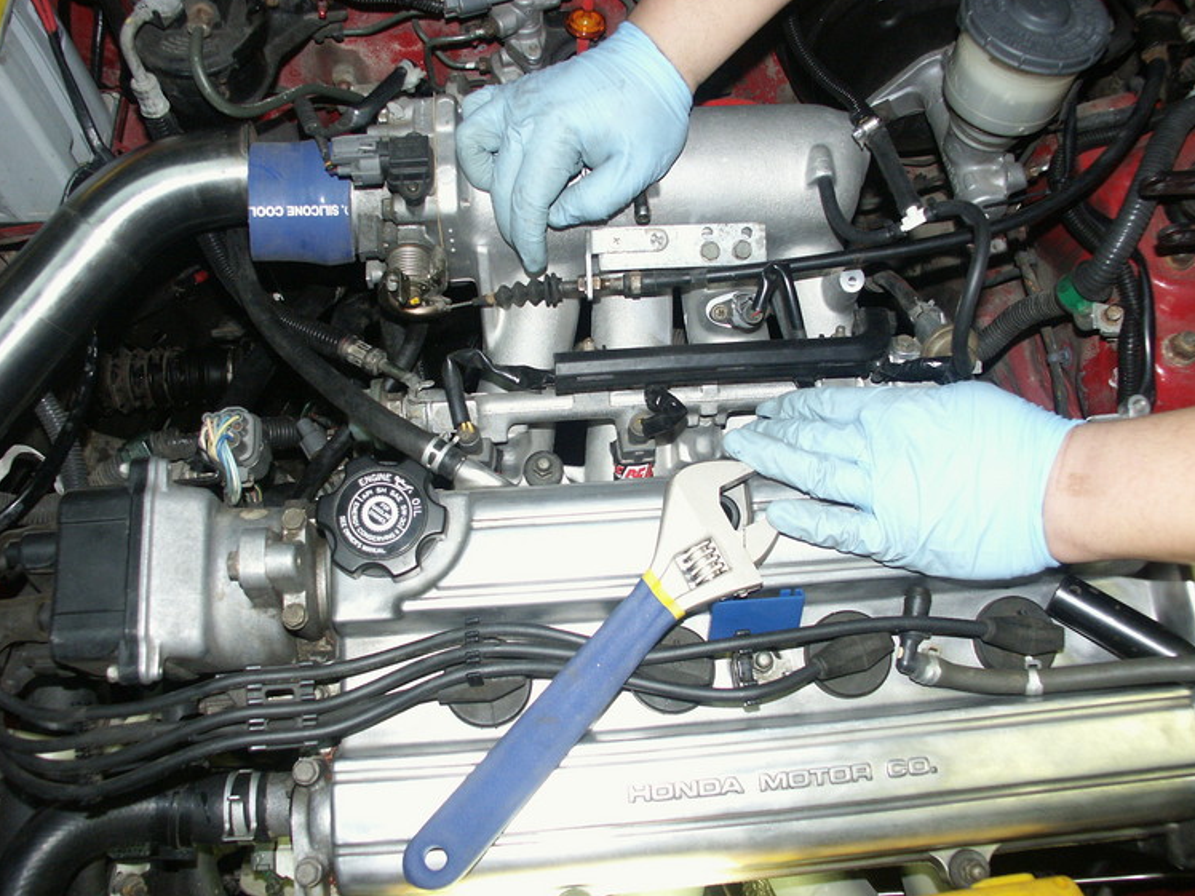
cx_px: 598
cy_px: 442
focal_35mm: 31
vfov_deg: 45.4
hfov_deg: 58.4
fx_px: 1070
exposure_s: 1/45
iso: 200
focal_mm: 7.65
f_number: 2.8
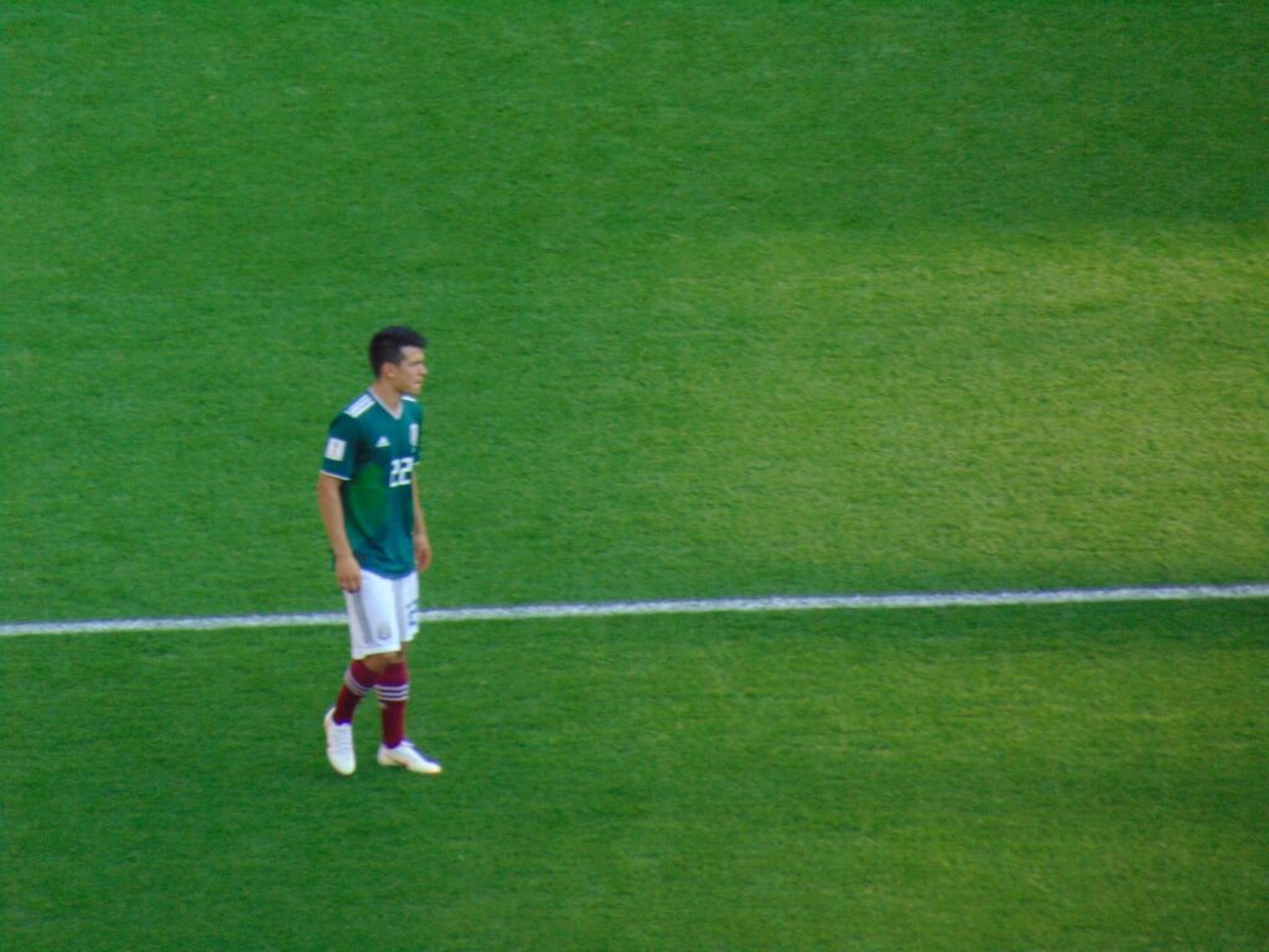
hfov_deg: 2.3
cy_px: 476
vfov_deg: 1.7
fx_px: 32114
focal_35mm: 876
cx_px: 634
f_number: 5.9
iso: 200
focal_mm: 157.1
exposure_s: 1/160
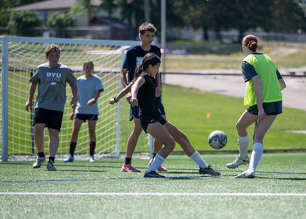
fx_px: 1542
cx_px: 196
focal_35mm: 177
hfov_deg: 11.3
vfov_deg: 8.1
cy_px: 129
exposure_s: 1/800
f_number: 2.8
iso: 50
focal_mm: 140
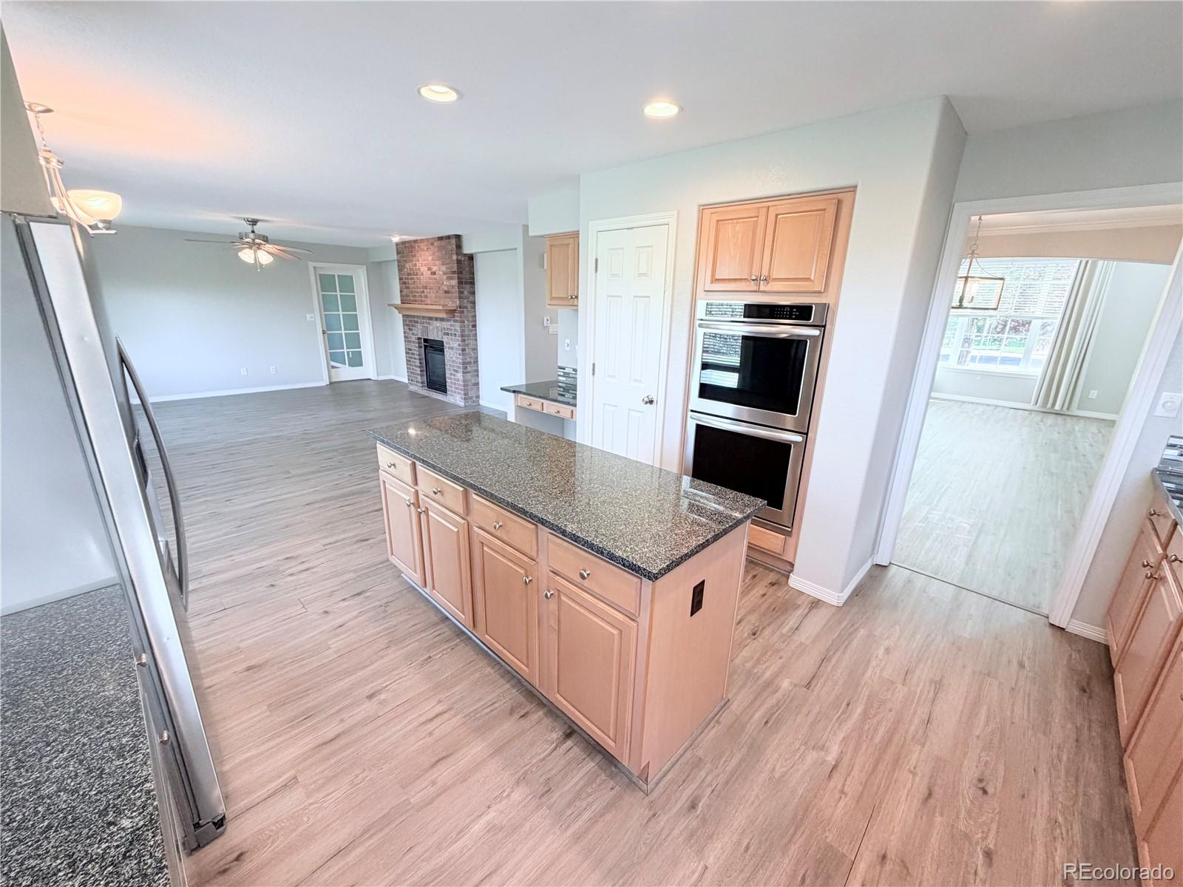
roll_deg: -0.9
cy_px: 444
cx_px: 592
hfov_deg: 102.1
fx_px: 478
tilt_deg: -17.0
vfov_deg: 85.7
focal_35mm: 14
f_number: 2.2
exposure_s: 1/60
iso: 200
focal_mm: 2.22
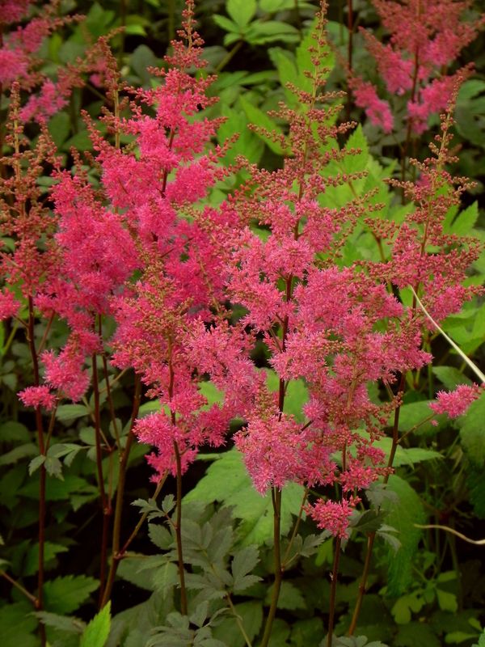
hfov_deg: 7.0
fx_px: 3960
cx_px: 242
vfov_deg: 9.3
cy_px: 324
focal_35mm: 212
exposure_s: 1/125
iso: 160
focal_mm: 37.7
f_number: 5
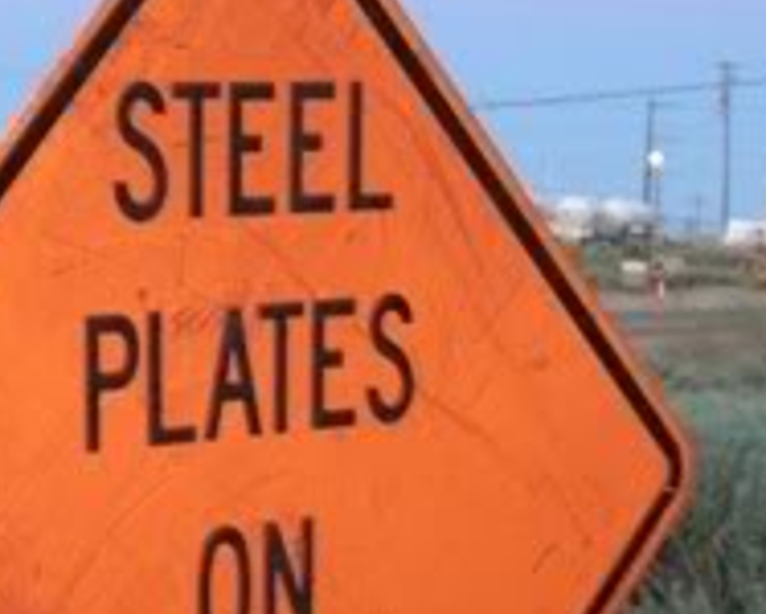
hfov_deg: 13.6
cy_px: 506
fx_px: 3177
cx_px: 74
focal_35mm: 140
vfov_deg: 11.0
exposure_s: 1/15
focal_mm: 7
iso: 200
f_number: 3.1
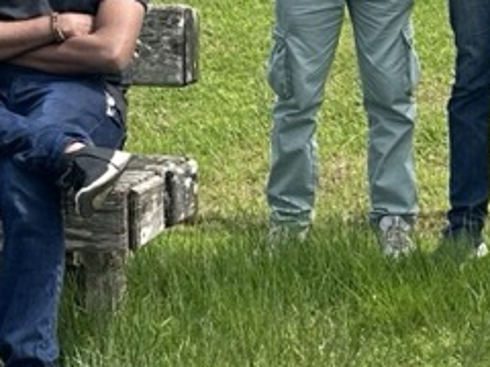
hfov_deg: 13.9
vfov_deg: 10.5
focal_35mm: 140
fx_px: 1982
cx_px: 496
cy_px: 20
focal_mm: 6.86
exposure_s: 1/1473
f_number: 1.78
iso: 80
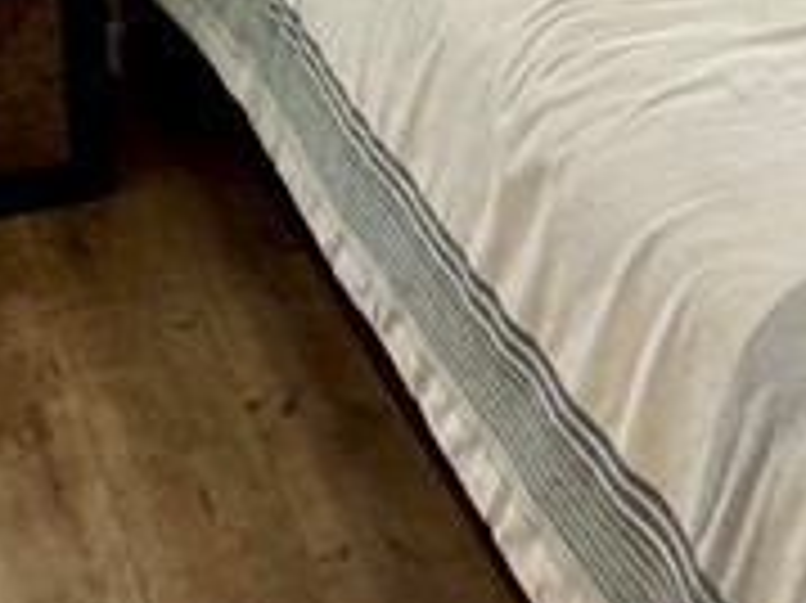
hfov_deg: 24.3
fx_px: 1861
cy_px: -482
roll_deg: -1.6
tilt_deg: -10.7
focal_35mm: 80
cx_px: 522
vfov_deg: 15.7
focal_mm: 2.22
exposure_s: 1/120
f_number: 2.2
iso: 250
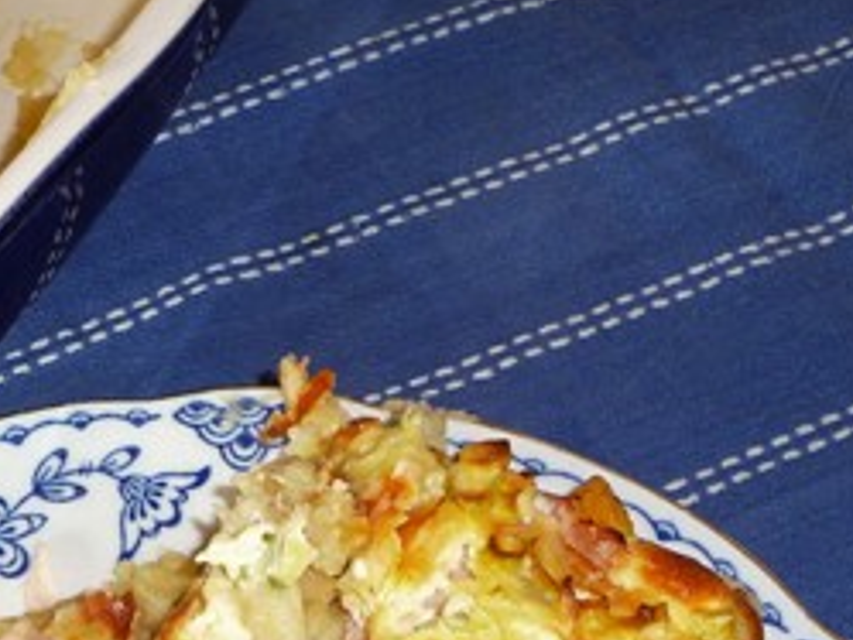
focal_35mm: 72
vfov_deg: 19.7
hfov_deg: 26.0
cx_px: 51
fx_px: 1775
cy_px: 671
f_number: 3.3
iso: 100
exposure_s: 1/30
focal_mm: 4.7
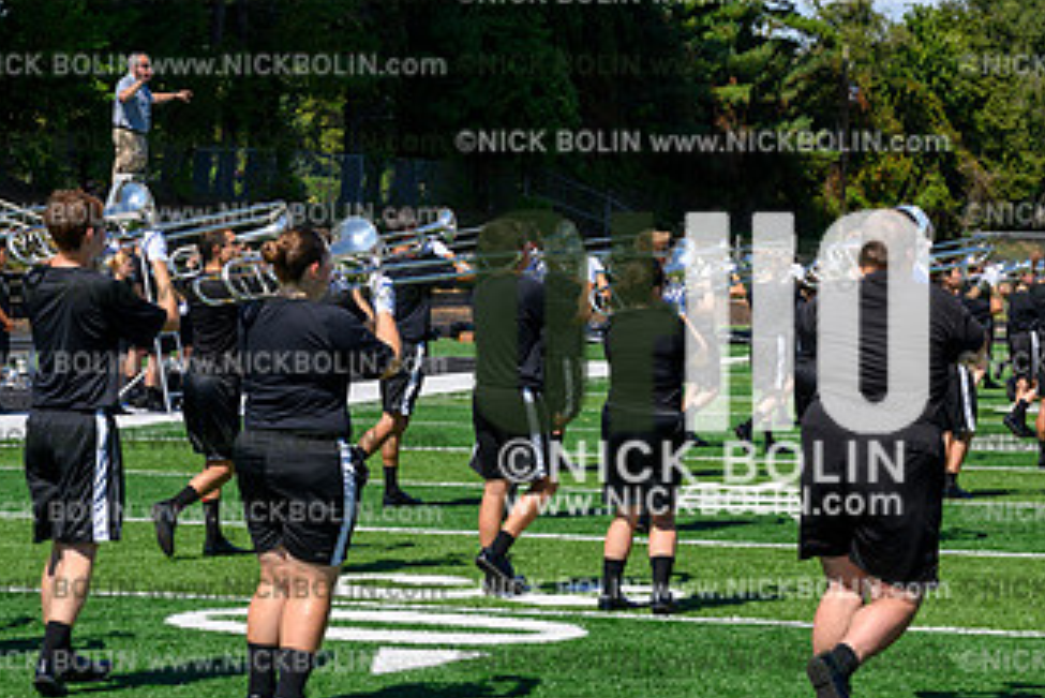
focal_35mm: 125
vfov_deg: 11.0
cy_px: 365
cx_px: 701
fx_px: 3630
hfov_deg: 16.3
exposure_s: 1/640
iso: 160
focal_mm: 70
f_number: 8
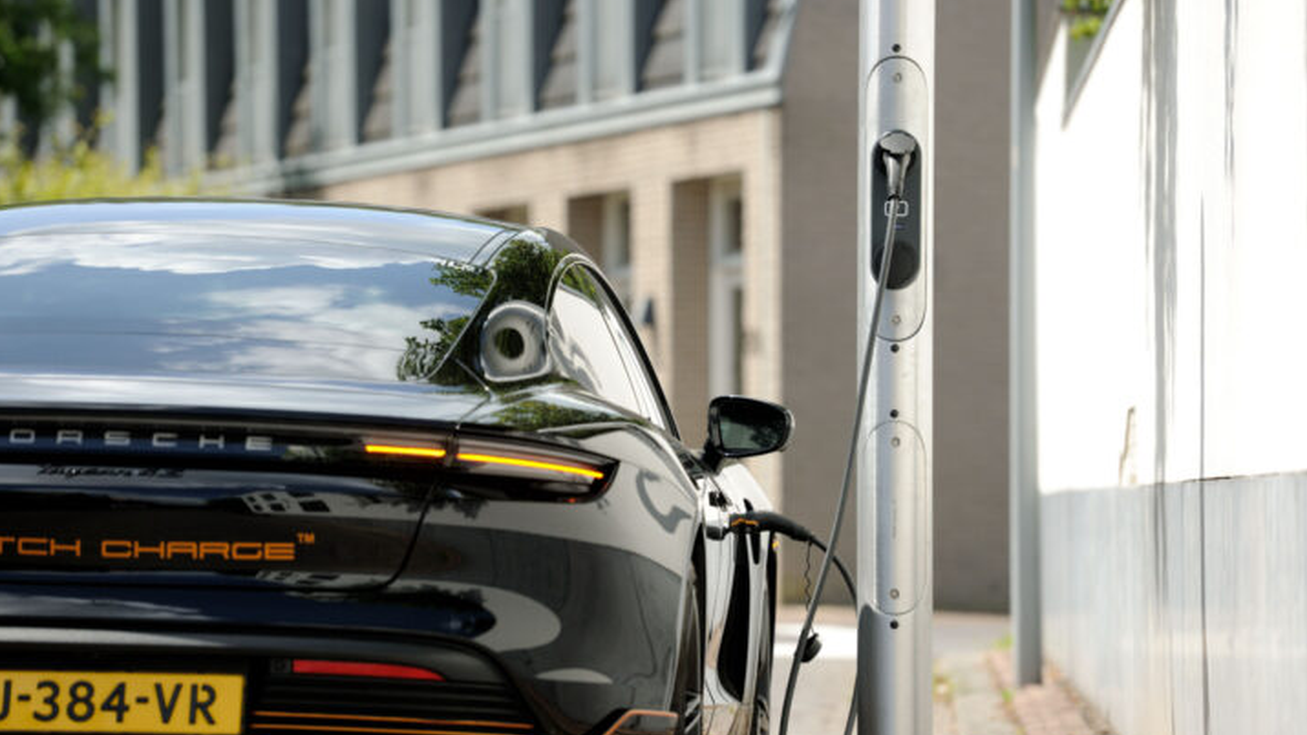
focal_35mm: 190
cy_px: 410
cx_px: 651
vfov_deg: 6.4
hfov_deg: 11.3
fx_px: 6584
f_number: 4
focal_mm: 180
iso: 100
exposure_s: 1/500
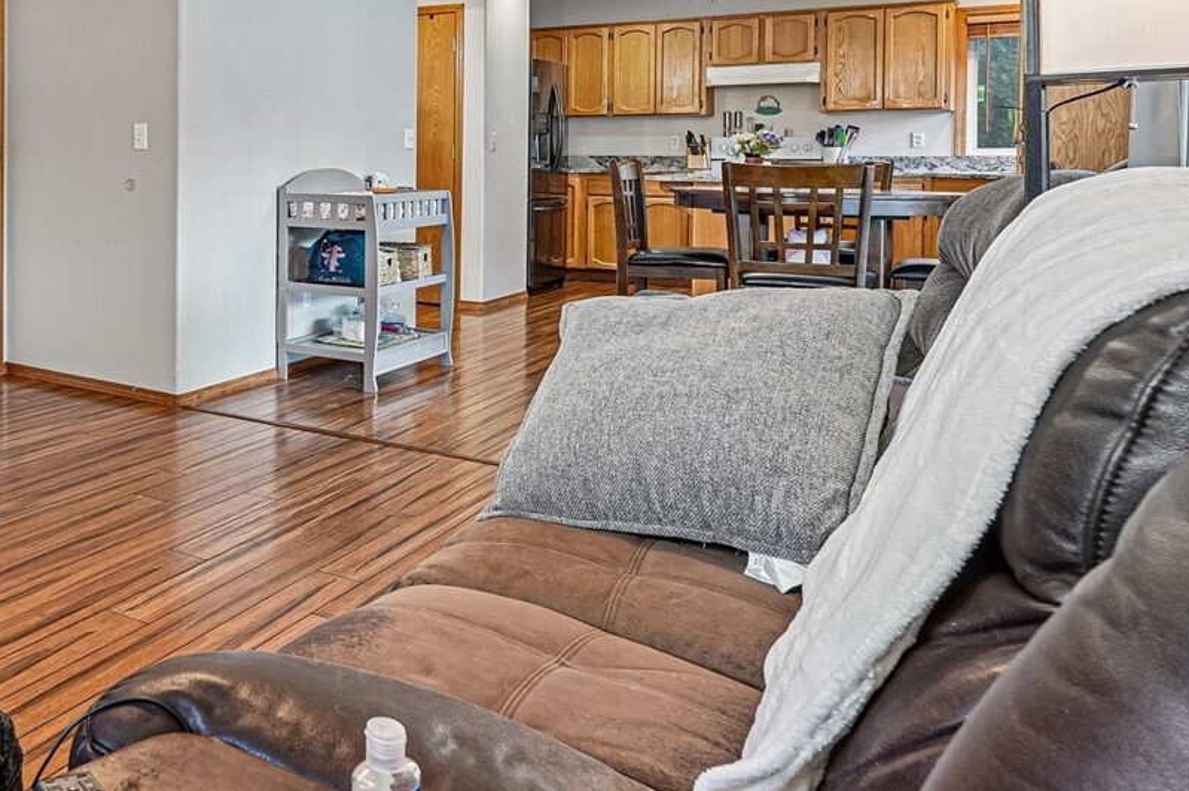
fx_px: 1122
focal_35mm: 34
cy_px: 176
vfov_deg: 37.7
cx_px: 45
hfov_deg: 47.9
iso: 400
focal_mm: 16
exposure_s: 1/8
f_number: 8
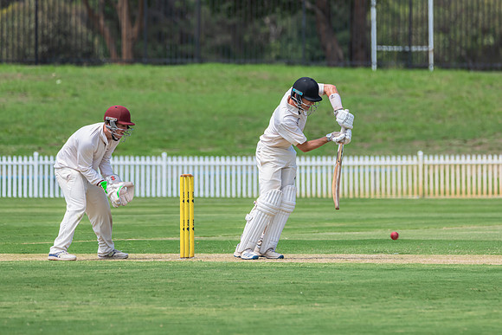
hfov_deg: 4.4
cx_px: 311
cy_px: 170
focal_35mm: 471
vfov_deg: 2.9
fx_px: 6567
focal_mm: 360
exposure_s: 1/1000
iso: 500
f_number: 7.1
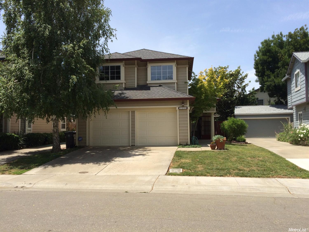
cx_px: 154
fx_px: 259
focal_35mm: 29
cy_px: 116
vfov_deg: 48.2
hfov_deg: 61.7
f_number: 2.2
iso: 32
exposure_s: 1/1953
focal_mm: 4.15
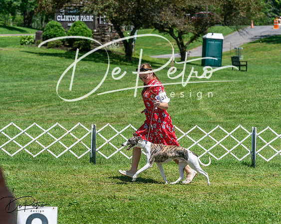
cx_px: 140
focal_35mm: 144
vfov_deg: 10.7
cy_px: 112
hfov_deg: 13.4
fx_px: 1198
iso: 125
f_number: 5.6
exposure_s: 1/1000
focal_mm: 128
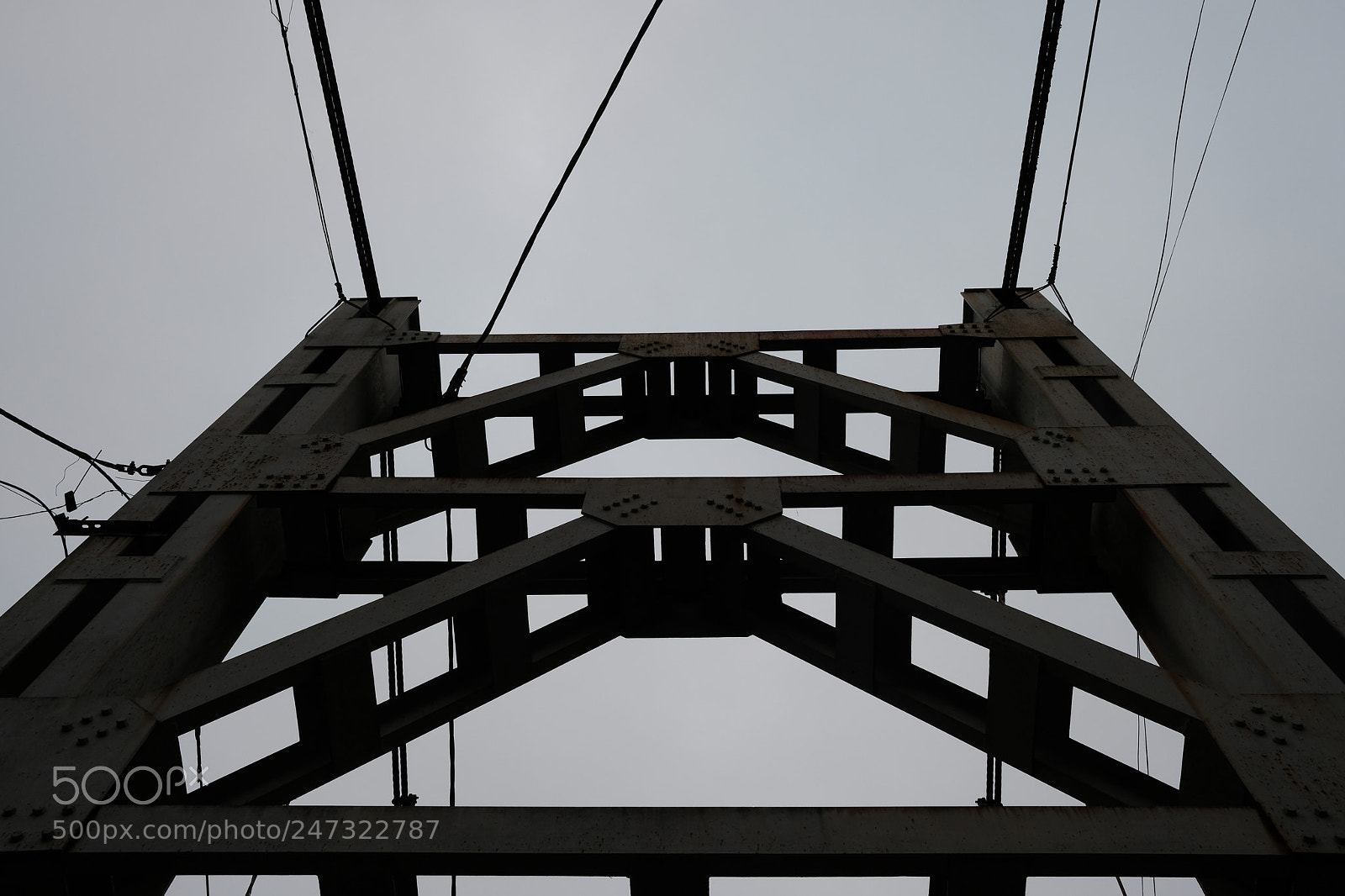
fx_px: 1307
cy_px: 448
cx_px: 672
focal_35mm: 35
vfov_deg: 37.8
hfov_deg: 54.4
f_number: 11
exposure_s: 1/60
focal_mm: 23
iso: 500
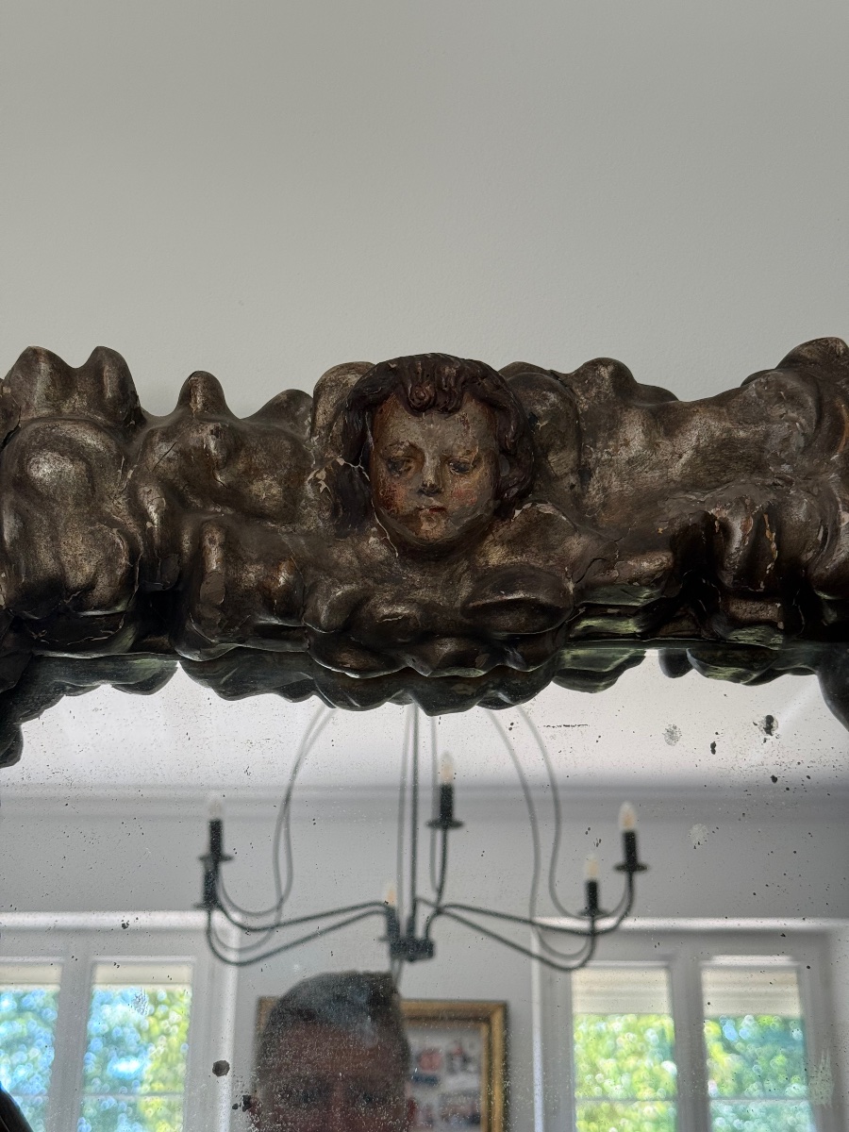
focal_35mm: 48
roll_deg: -0.7
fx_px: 1570
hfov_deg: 30.3
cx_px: 424
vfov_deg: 39.7
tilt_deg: +15.2
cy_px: 566
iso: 80
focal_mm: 6.76
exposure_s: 1/121
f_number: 1.78
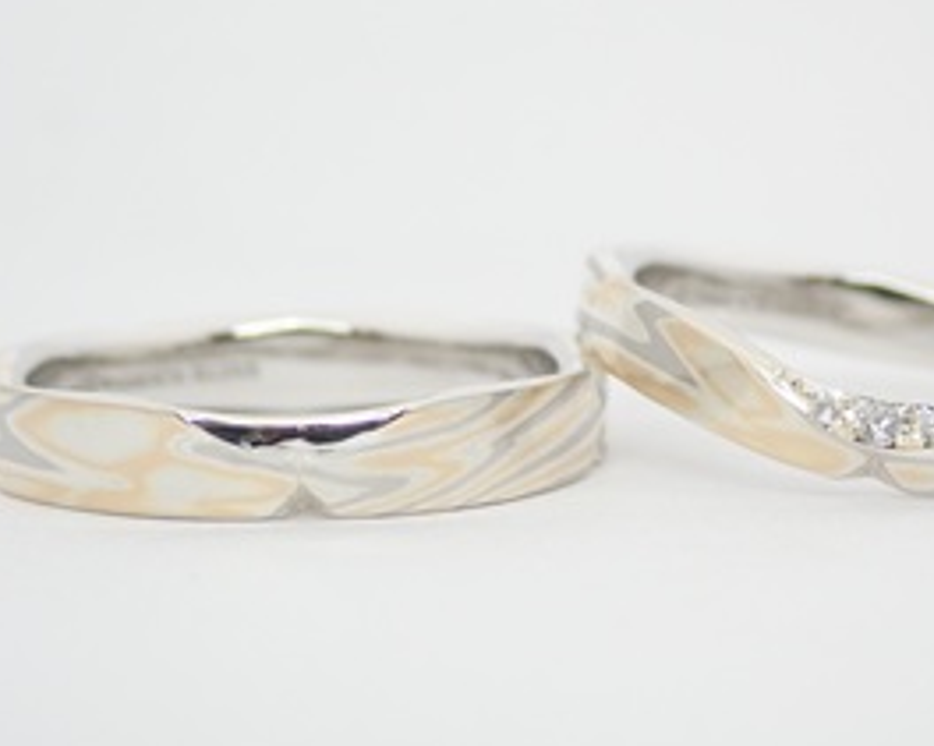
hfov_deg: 15.0
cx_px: 584
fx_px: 3537
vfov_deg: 12.0
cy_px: 461
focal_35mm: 128
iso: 200
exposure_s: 1/100
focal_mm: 13.65
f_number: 4.1
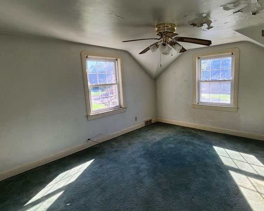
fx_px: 141
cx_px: 148
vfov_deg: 73.8
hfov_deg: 86.0
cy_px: 103
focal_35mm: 18
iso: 50
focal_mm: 2.2
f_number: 2.2
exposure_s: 1/134
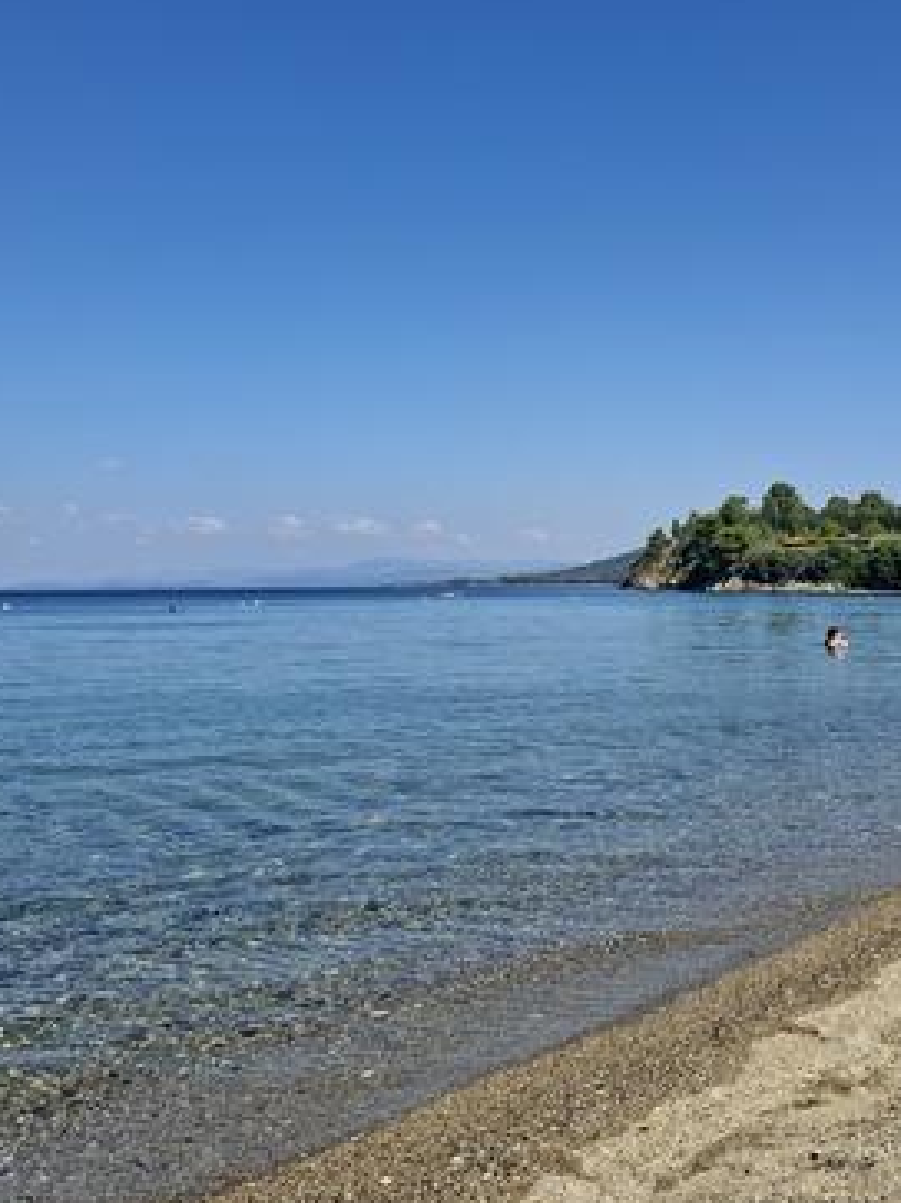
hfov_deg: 37.5
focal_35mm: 38
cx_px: 563
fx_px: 1320
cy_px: 388
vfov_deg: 48.1
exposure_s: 1/1727
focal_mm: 5.54
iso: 50
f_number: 1.8
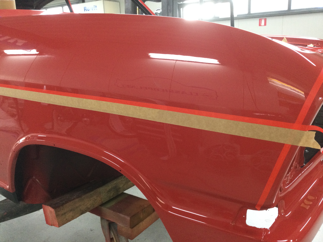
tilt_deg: -14.7
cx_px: 162
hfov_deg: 58.4
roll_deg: +0.1
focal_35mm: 31
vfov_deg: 45.4
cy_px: 121
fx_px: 289
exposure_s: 1/33
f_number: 2.4
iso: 200
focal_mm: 3.3
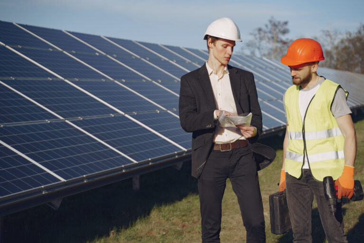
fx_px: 758
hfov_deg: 27.0
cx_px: 182
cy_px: 122
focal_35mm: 75
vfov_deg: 18.2
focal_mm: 75
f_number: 4
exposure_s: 1/5000
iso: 200
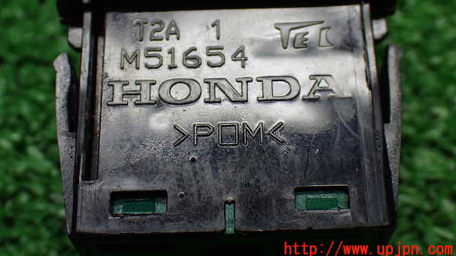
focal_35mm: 68
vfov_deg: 17.7
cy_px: 87
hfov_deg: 31.0
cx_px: 227
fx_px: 822
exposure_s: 1/125
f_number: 3.6
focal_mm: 11.09
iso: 800
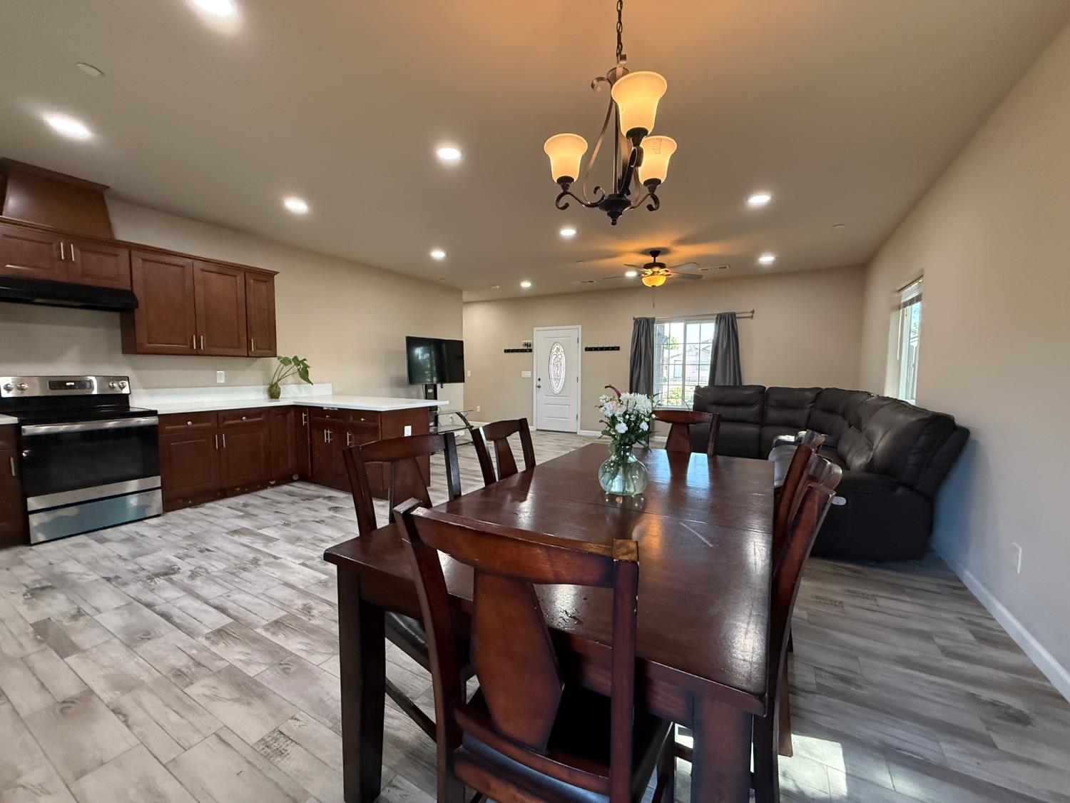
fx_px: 433
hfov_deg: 102.1
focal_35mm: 14
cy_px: 402
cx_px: 535
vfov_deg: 85.7
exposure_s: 1/120
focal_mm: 2.22
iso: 500
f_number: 2.2
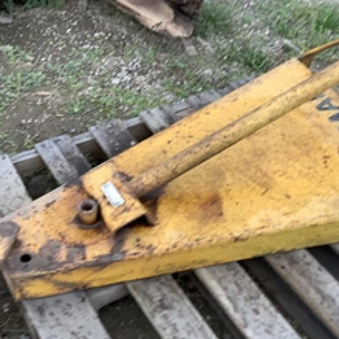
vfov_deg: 34.0
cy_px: 197
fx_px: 554
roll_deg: -3.1
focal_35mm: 50
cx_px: 189
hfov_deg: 34.0
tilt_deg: -44.9
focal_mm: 3.3
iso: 25
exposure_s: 1/120
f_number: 2.4
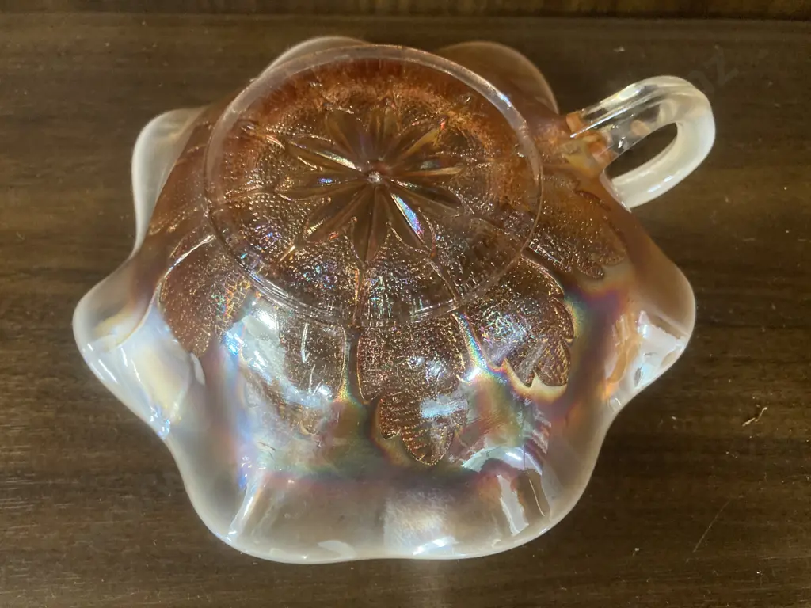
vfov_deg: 49.7
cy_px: 304
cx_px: 406
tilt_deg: -63.0
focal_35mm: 28
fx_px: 656
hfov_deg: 63.4
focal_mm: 3.99
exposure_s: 1/25
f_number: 1.8
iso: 400
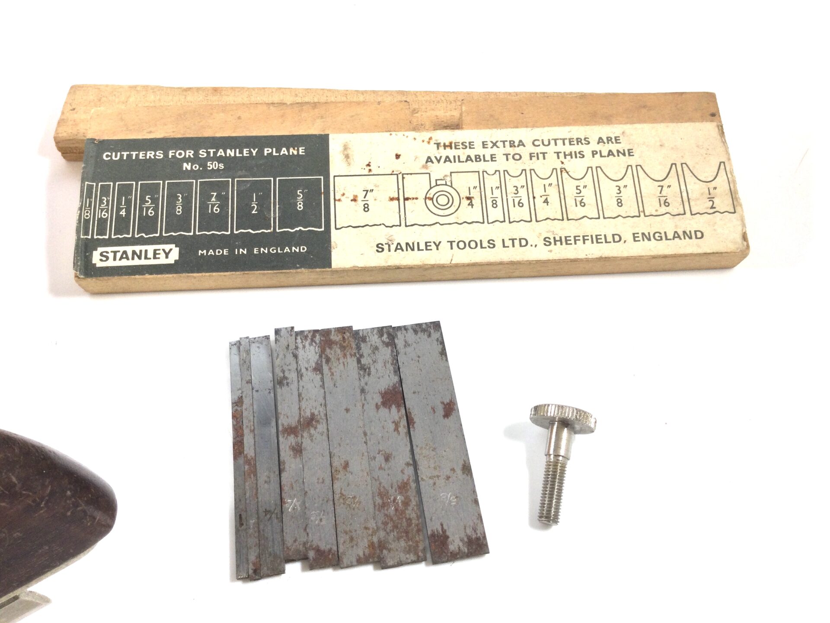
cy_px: 312
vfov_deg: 45.4
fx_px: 743
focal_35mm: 31
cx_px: 415
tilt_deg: -57.3
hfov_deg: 58.4
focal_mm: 3.3
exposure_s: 1/100
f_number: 2.4
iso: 40
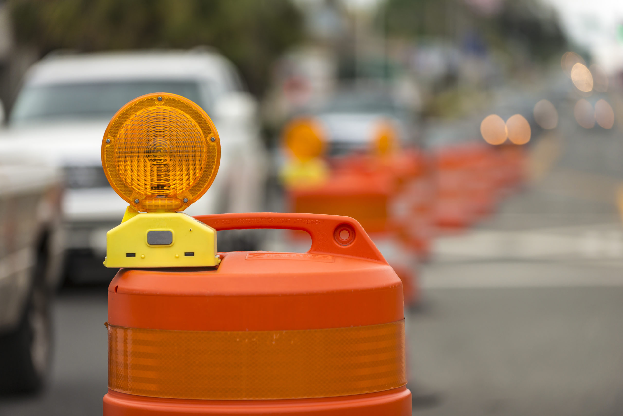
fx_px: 2337
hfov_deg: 15.2
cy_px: 208
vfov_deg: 10.2
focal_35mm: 135
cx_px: 312
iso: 200
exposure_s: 1/1600
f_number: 3.2
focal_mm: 135
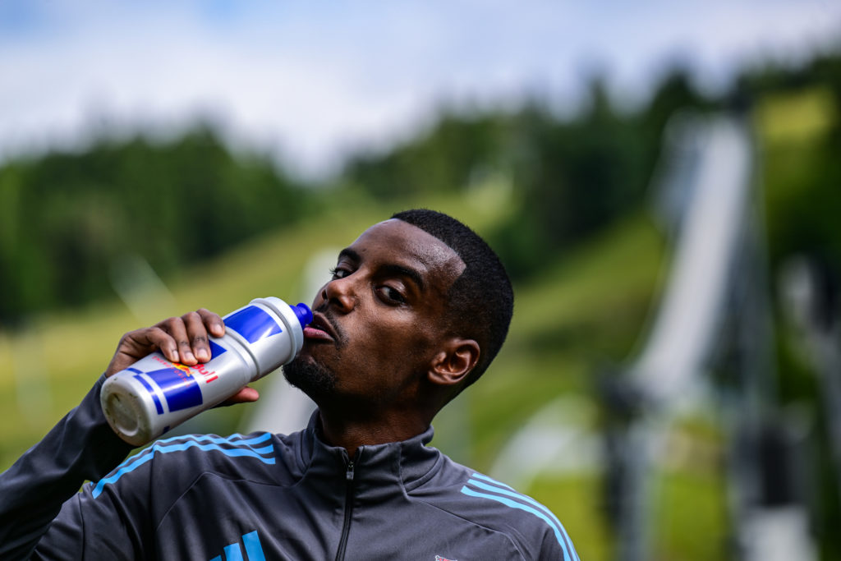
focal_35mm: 200
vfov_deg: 6.9
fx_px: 4673
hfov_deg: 10.3
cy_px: 280
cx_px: 420
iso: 160
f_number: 4.5
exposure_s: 1/800
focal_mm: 200
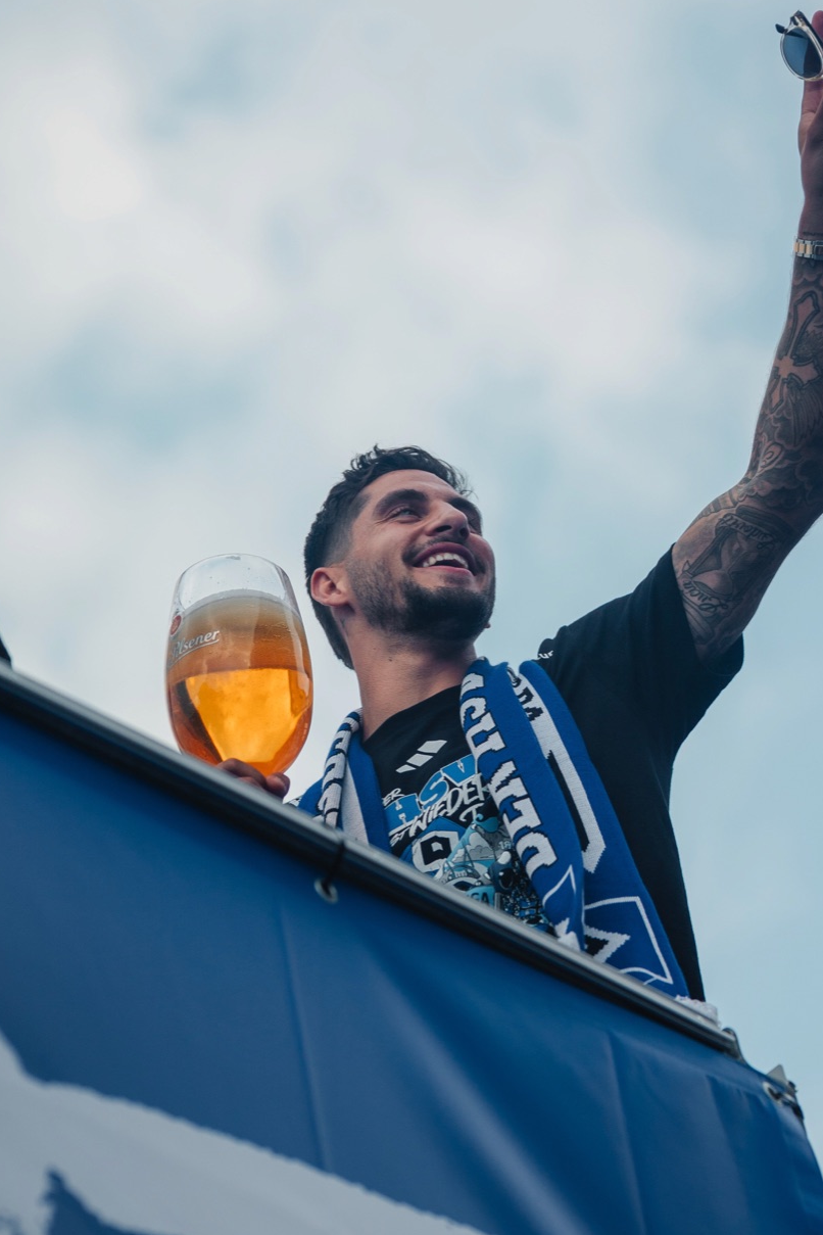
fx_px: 4355
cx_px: 457
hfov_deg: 10.8
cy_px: 714
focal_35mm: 127
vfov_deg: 16.1
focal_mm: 75
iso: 100
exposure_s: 1/800
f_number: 2.5
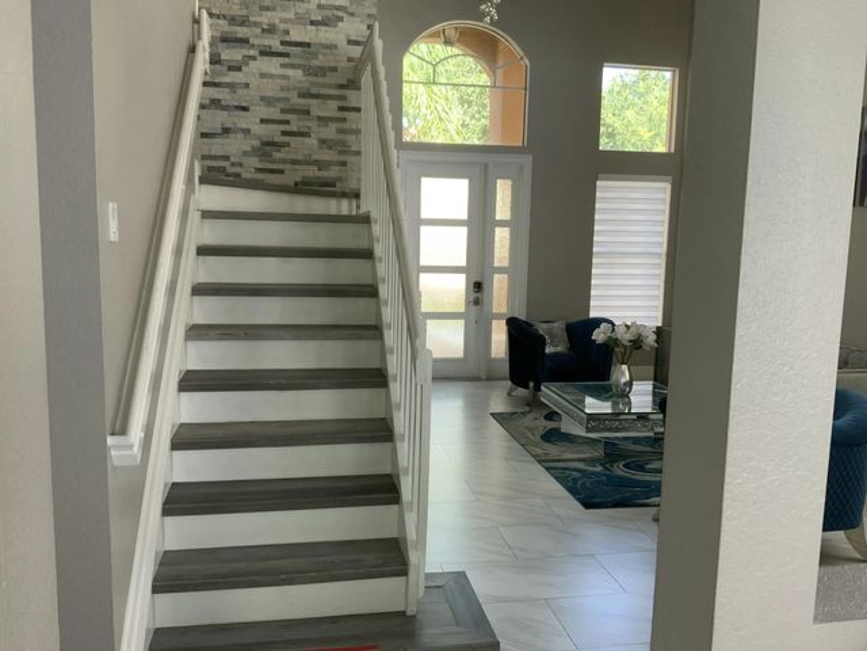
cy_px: 326
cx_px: 434
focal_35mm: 29
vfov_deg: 48.2
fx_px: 726
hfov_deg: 61.7
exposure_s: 1/122
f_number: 1.8
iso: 50
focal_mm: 3
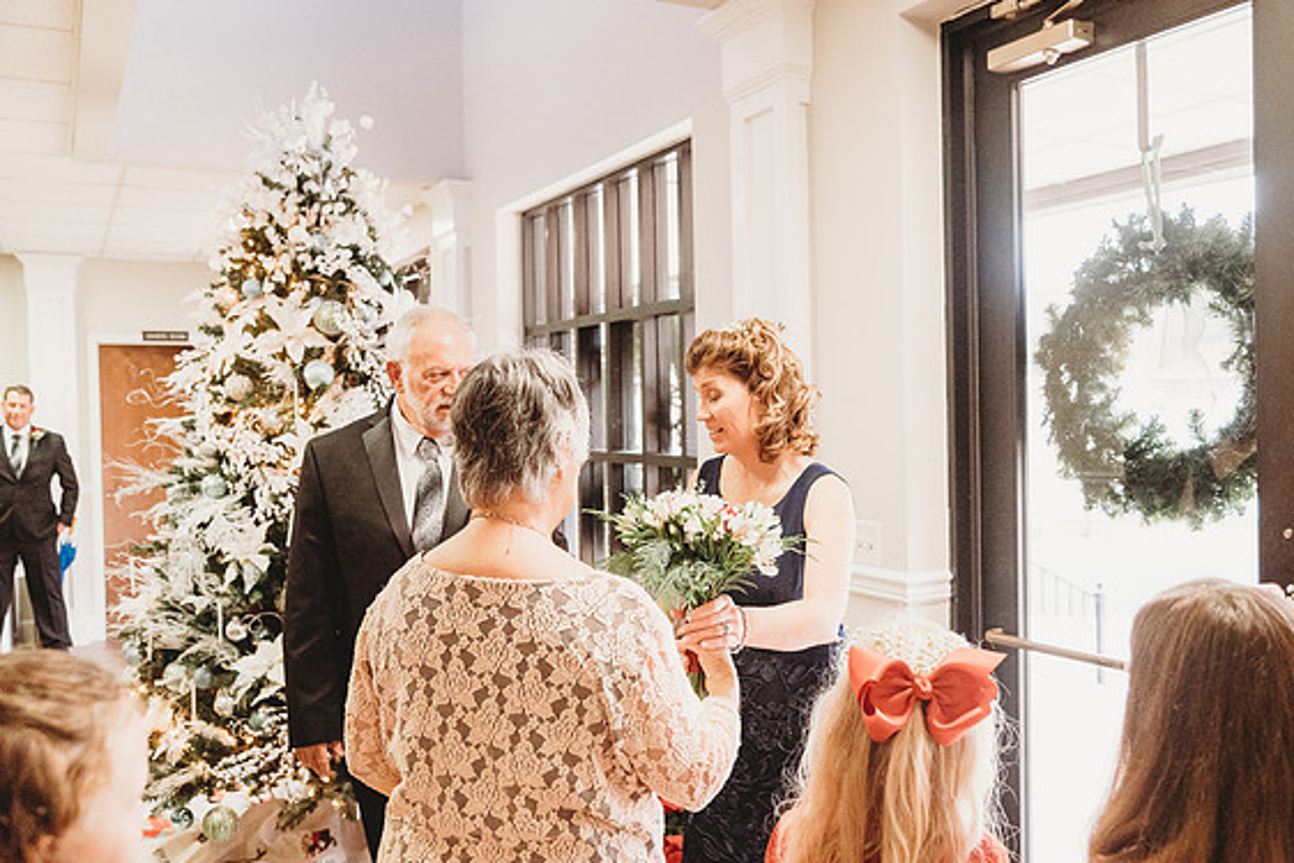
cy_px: 432
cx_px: 661
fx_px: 1150
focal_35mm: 32
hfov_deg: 58.7
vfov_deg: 41.1
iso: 4000
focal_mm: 31
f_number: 4
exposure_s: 1/200
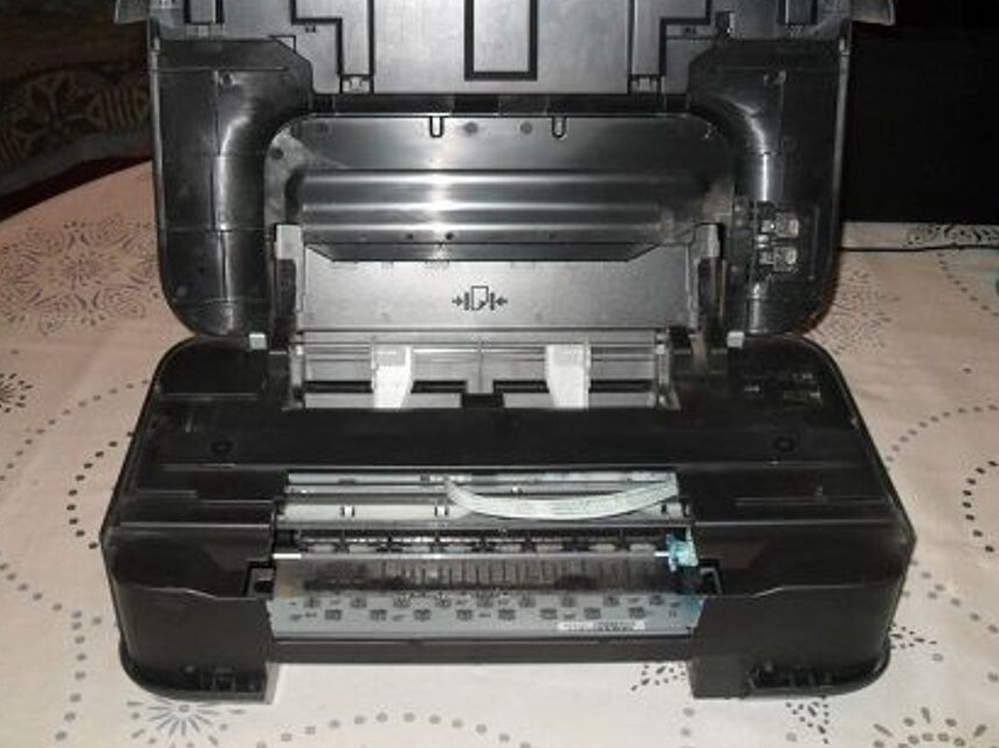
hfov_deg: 45.8
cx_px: 471
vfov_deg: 35.1
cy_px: 325
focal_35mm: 41
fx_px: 1183
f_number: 2.8
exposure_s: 1/45
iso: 200
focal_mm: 6.2
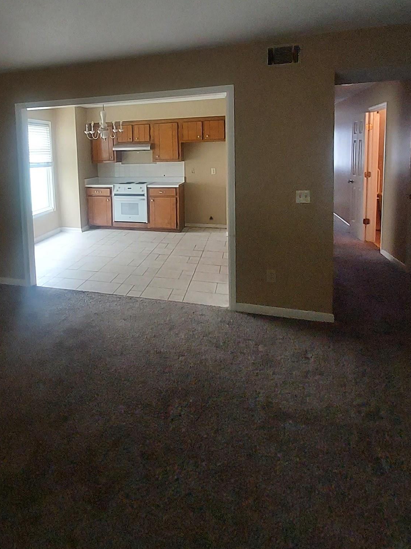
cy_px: 185
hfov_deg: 64.2
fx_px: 317
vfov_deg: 79.2
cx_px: 137
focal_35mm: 20
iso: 250
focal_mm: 1.42
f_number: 2.2
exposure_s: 1/40
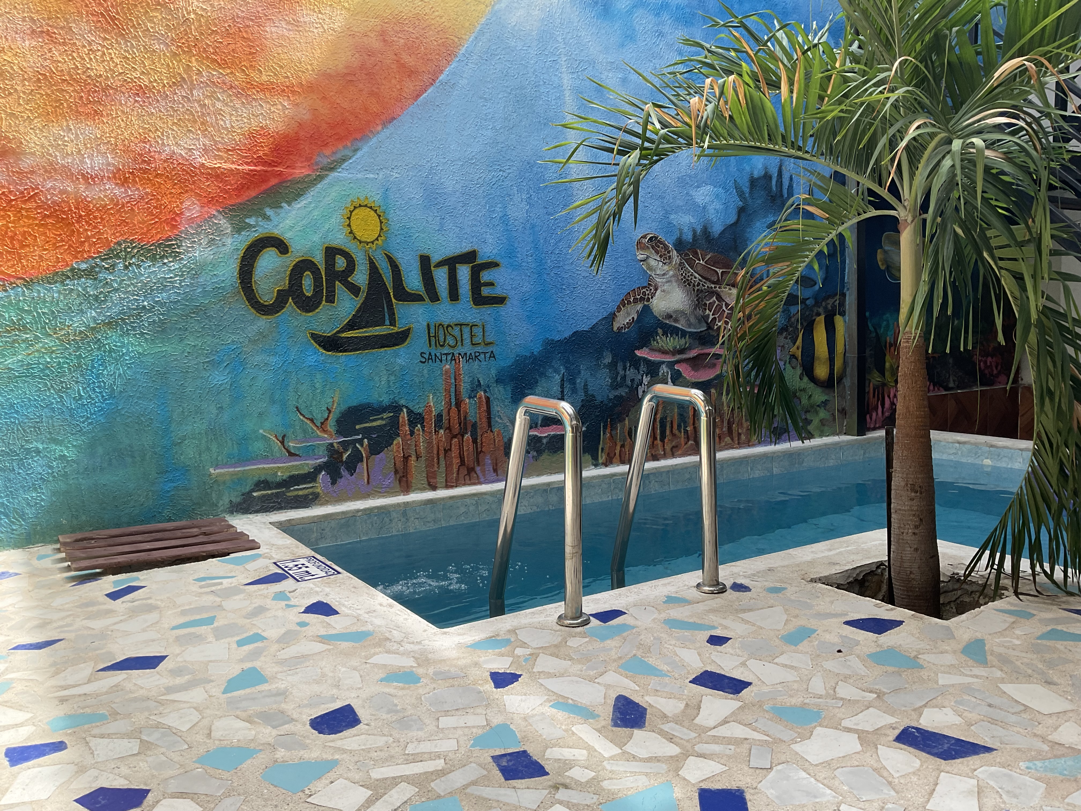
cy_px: 406
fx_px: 906
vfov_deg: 48.2
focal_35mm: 29
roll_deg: +3.0
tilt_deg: -3.4
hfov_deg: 61.7
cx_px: 540
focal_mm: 3
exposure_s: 1/457
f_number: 1.8
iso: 16
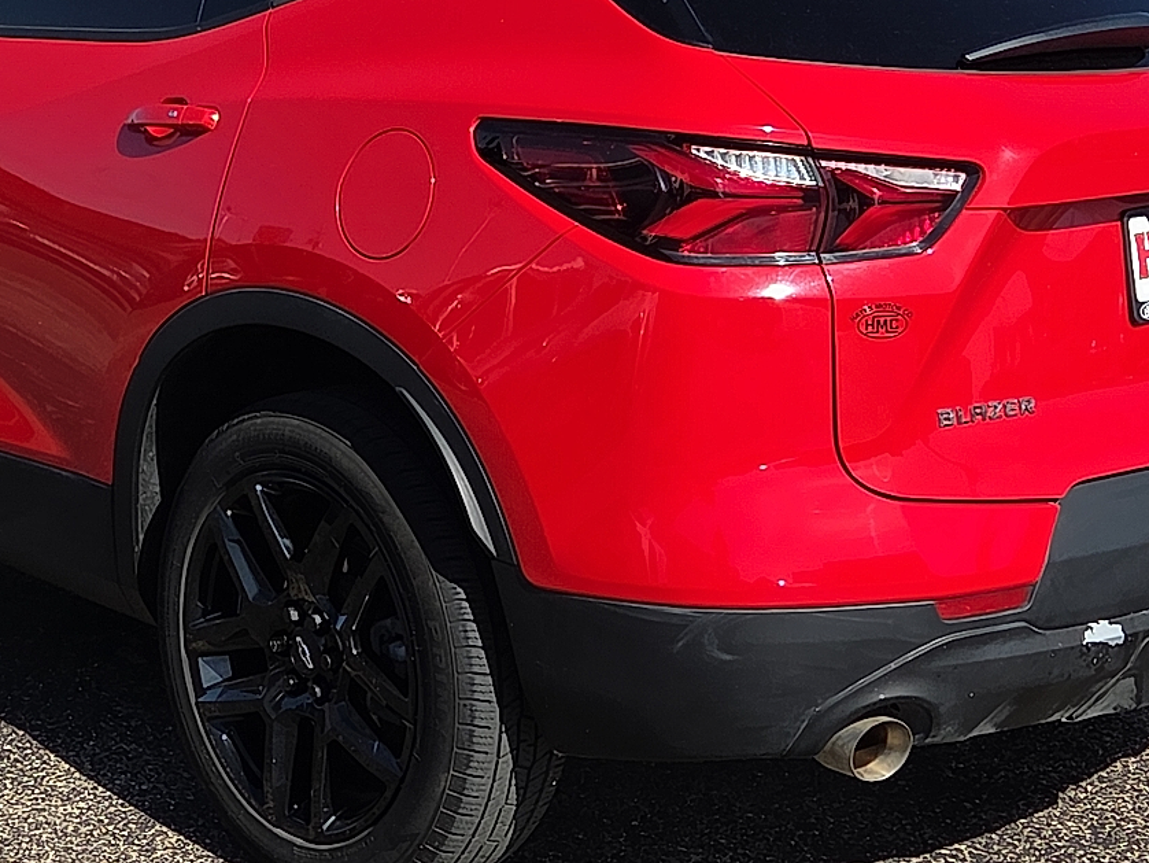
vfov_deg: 17.5
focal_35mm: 84
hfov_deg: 23.2
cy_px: 281
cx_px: 432
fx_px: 2789
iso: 76
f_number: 1.8
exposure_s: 1/10000
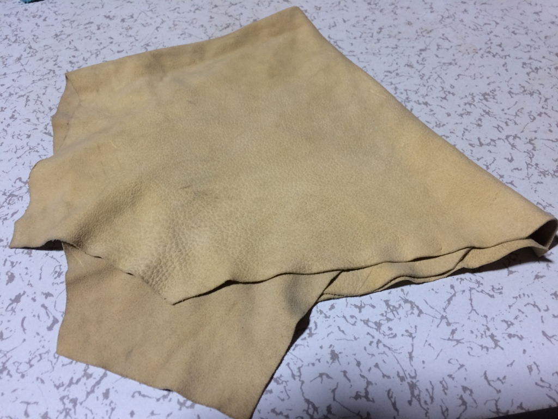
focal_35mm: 29
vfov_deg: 48.2
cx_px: 279
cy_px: 210
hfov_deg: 61.7
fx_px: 467
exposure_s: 1/30
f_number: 2.2
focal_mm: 4.15
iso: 50
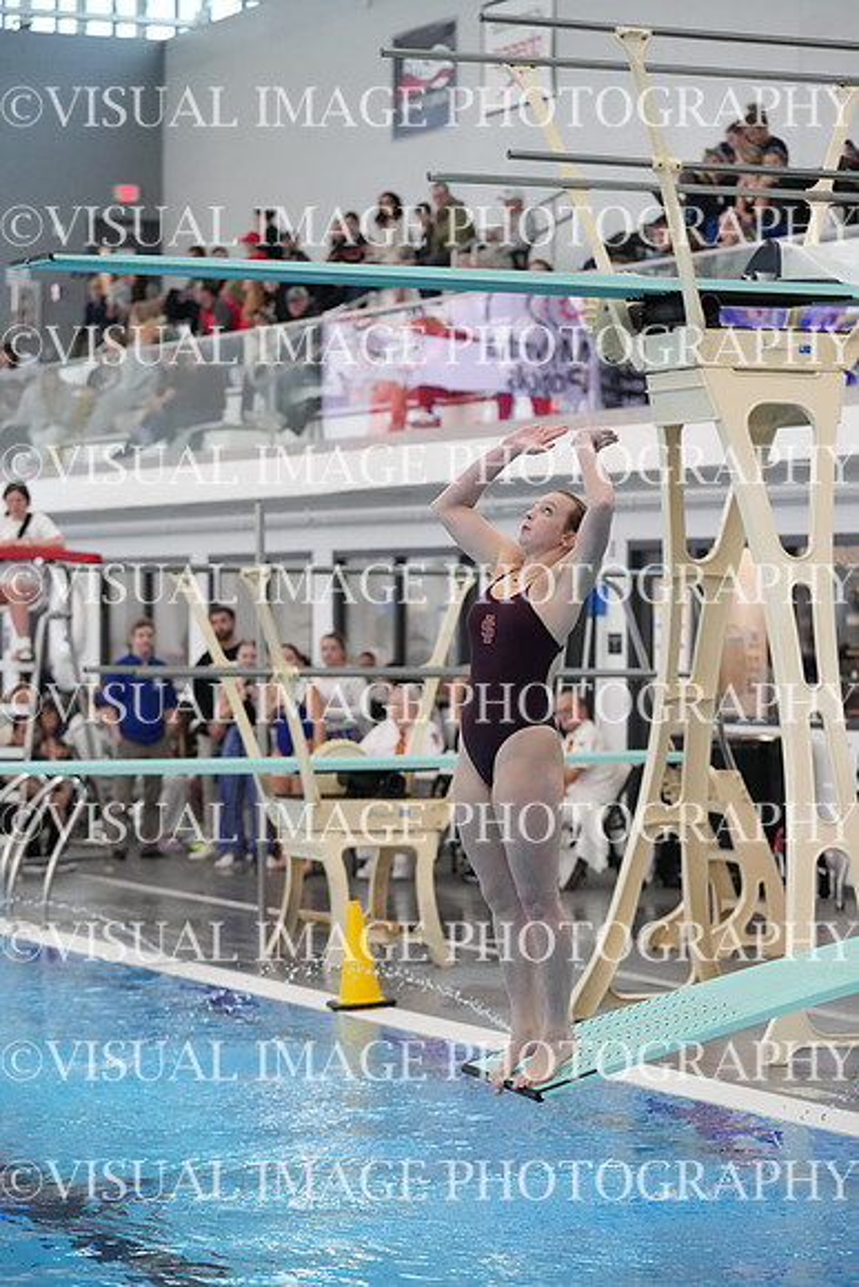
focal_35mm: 113
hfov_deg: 12.1
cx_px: 430
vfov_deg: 18.1
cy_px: 644
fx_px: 4042
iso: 6400
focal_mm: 113
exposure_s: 1/1250
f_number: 4
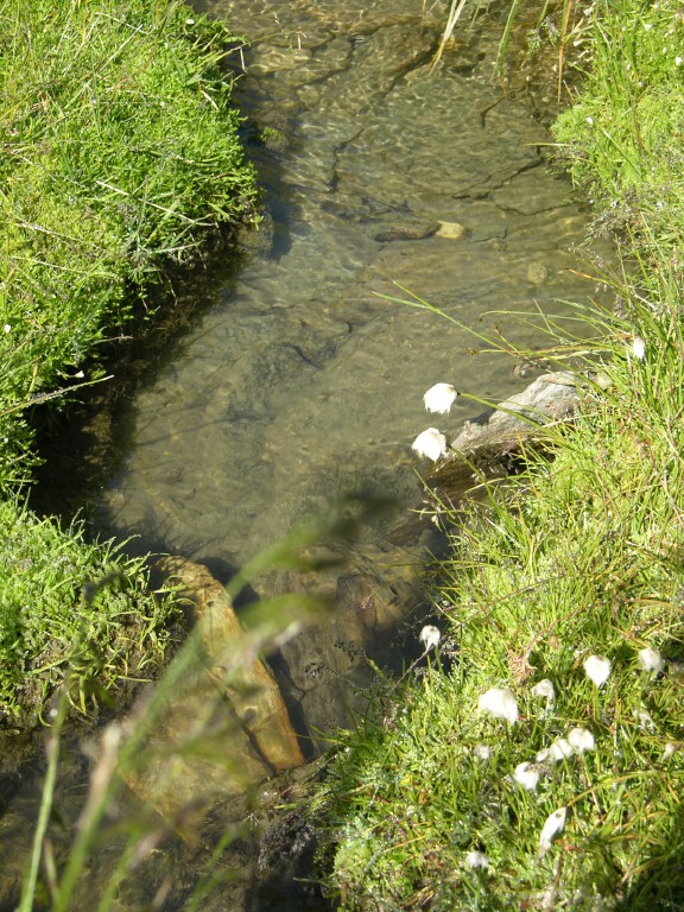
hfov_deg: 15.9
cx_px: 342
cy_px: 456
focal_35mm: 93
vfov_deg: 21.1
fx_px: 2450
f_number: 4
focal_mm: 23.7
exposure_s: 1/217
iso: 50
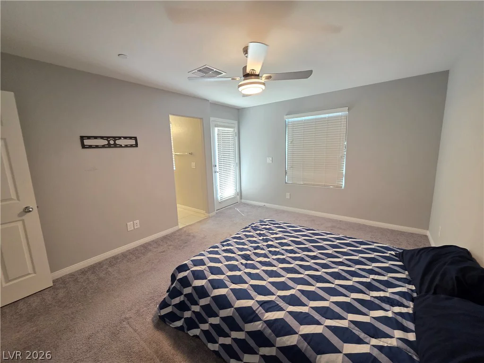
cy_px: 182
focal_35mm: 13
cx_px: 242
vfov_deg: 89.9
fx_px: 182
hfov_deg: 106.2
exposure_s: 1/60
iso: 400
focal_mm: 2.2
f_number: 1.9
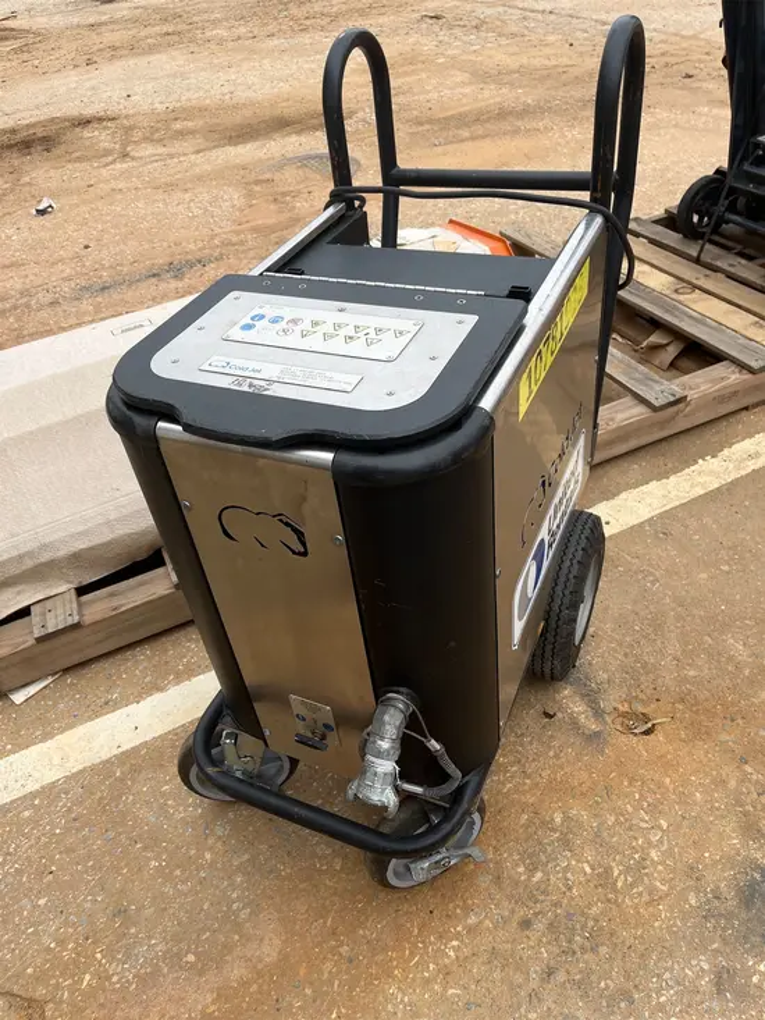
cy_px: 510
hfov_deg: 53.1
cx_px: 382
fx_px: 766
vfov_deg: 67.3
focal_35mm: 26
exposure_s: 1/845
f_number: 1.6
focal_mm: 5.1
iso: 50
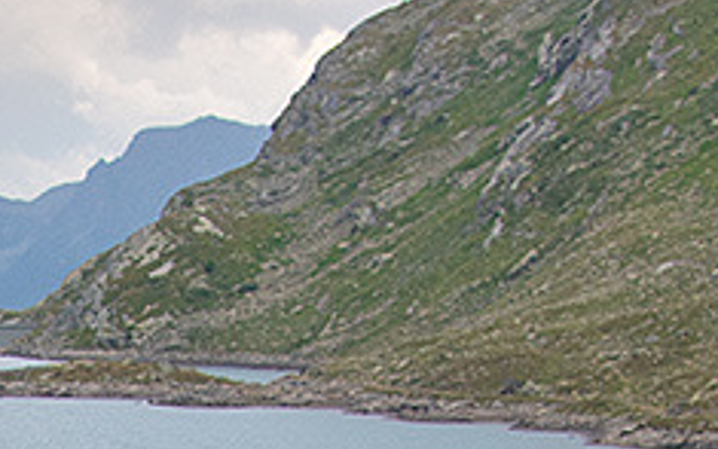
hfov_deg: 8.2
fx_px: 4756
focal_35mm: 243
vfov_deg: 5.1
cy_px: 1344
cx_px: -681
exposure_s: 1/400
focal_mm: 35
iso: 640
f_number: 5.6
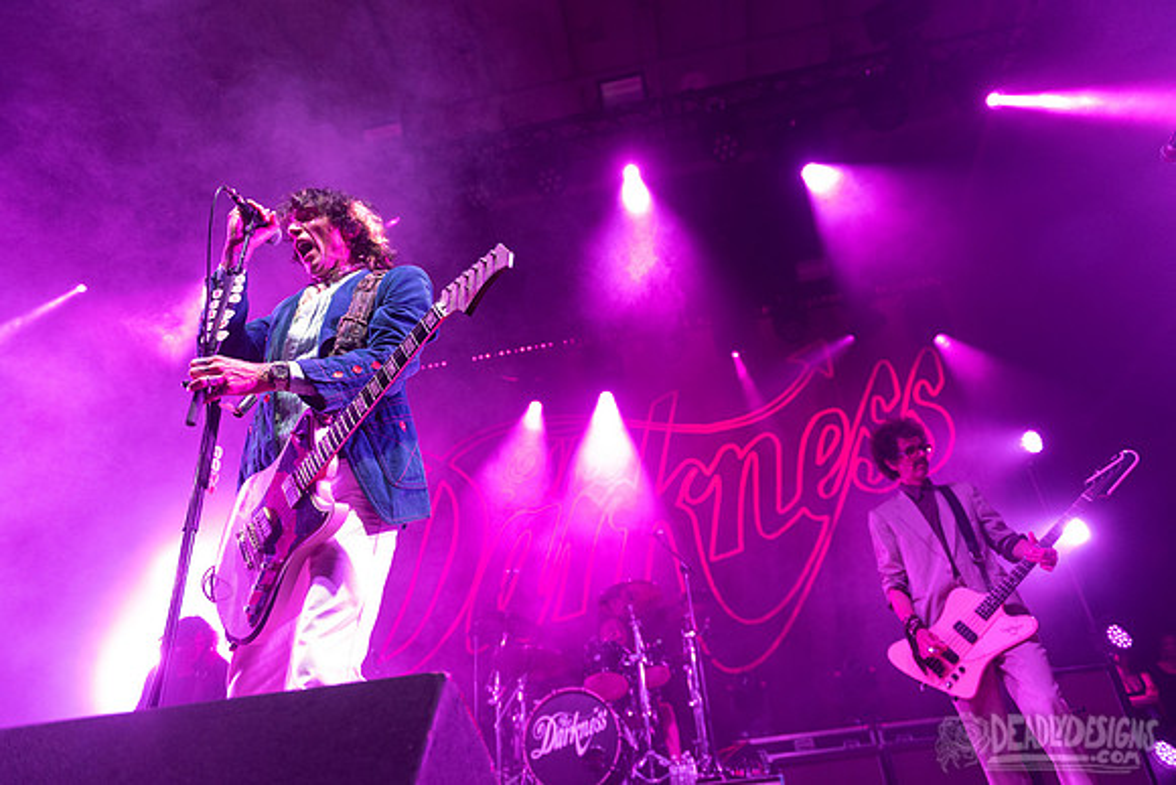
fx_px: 784
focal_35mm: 24
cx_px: 588
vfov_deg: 53.2
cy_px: 392
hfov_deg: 73.7
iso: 2500
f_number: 3.2
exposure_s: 1/250
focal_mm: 24
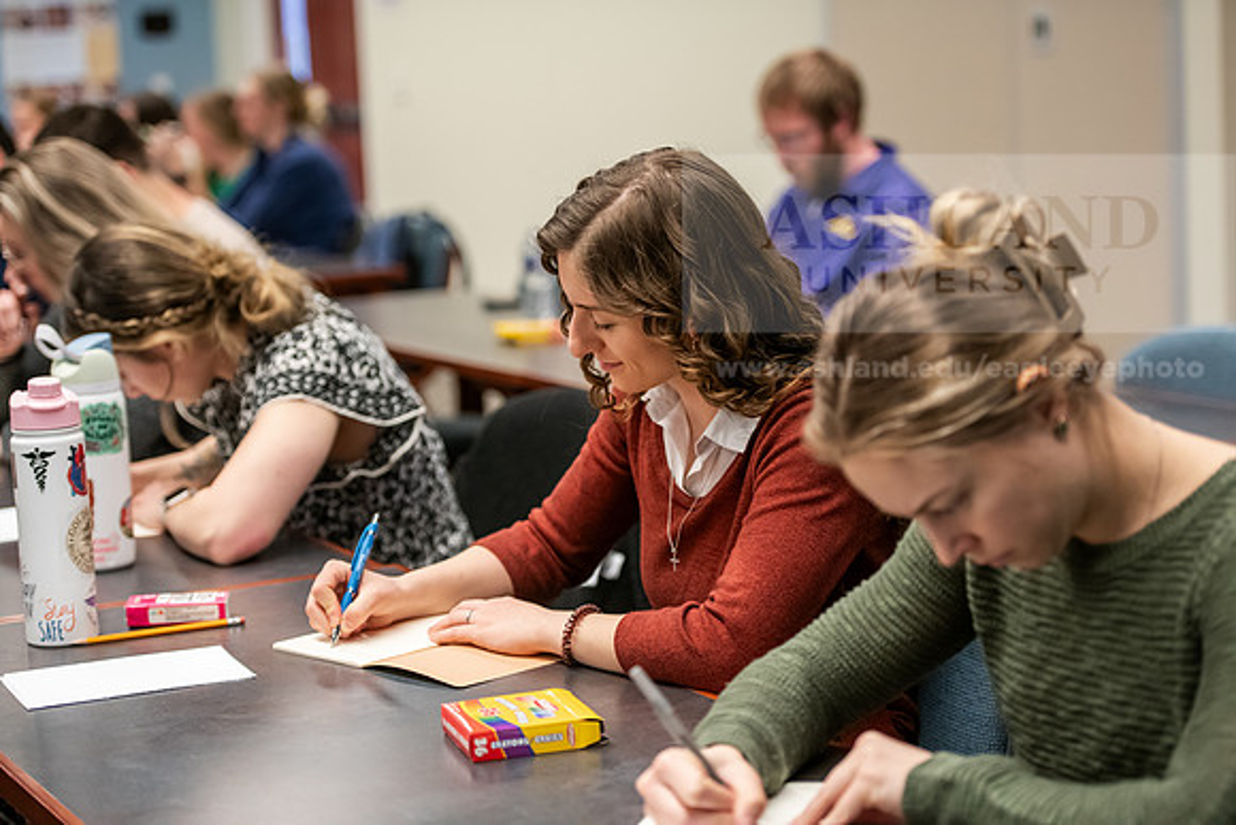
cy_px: 412
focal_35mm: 78
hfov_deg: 26.0
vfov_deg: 17.5
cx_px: 618
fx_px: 2679
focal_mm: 78
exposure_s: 1/200
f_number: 2.8
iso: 2000
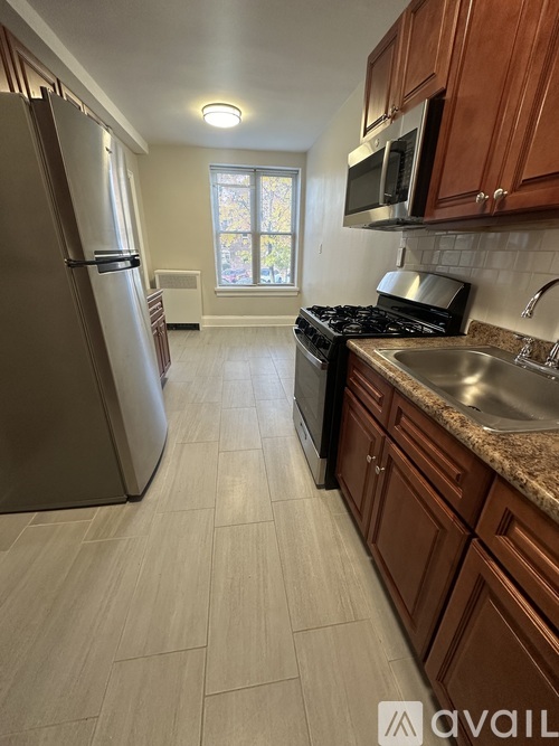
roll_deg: -1.3
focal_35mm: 14
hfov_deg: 85.7
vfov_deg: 102.1
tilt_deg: -21.6
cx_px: 280
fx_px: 302
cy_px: 373
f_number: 2.2
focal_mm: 2.22
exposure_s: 1/60
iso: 160
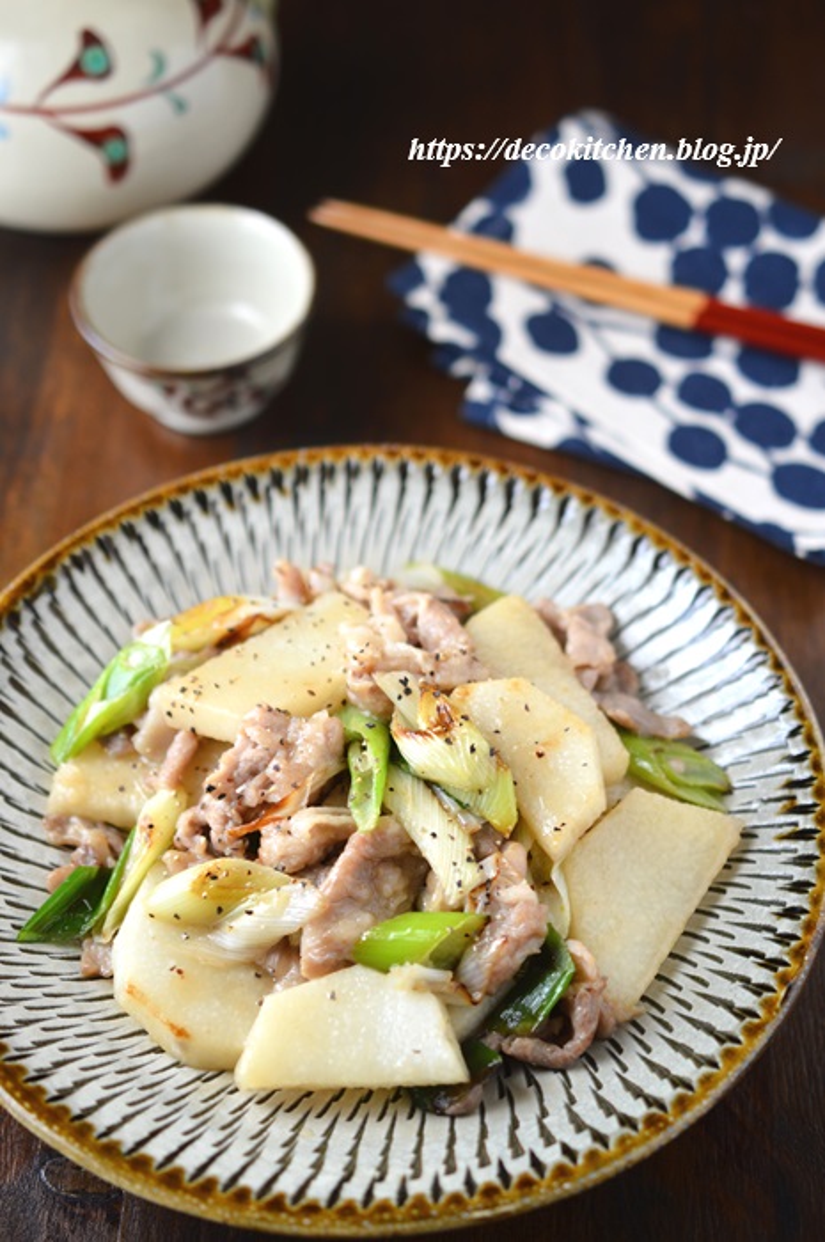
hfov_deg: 22.6
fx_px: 2067
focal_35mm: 60
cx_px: 412
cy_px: 621
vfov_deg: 33.4
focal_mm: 40
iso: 100
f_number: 3
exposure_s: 1/13
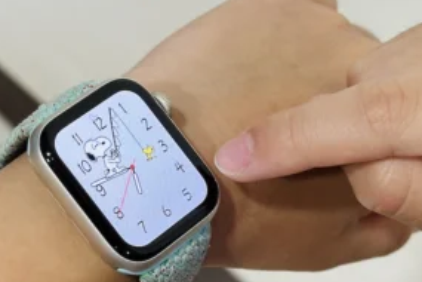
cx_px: 219
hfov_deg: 28.8
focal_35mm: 70
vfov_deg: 19.4
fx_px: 820
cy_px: 171
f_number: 1.78
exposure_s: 1/40
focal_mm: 6.86
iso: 250
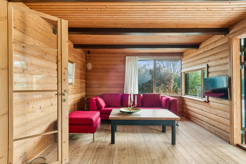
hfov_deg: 90.0
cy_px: 82
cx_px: 123
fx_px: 123
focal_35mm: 18
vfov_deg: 67.4
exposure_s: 1/4
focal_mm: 12
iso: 200
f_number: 10
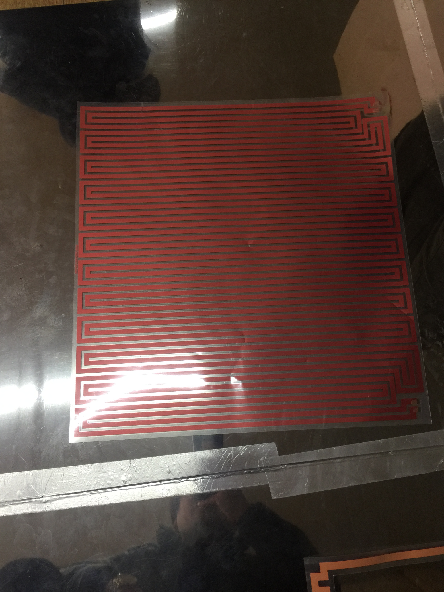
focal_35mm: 29
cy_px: 296
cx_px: 222
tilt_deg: -75.3
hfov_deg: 48.2
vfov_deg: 61.7
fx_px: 496
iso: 64
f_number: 2.2
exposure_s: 1/17
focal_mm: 4.15
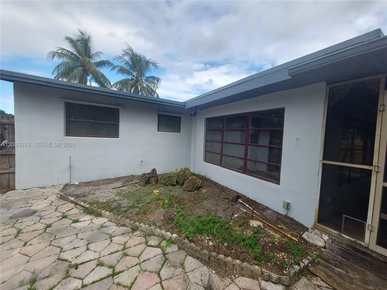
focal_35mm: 13
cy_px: 145
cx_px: 194
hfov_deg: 106.2
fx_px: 145
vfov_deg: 89.9
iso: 50
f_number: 2.2
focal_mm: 1.74
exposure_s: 1/726
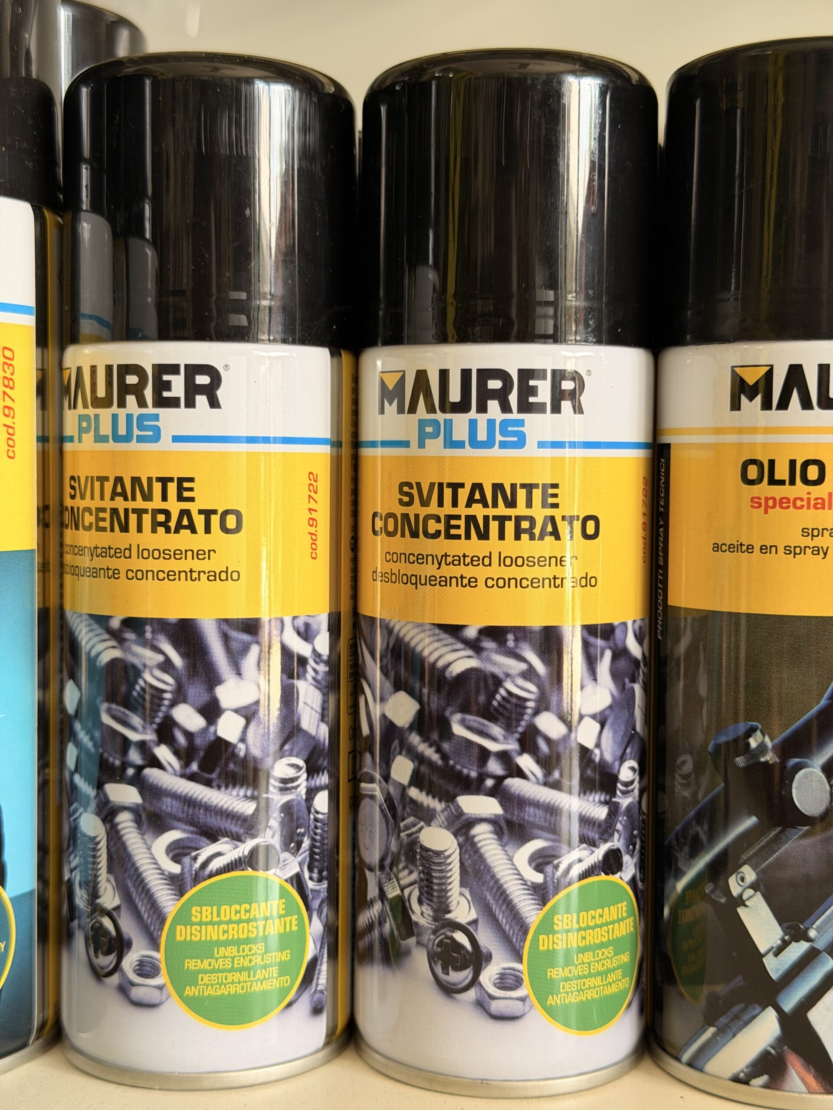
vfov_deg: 39.7
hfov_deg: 30.3
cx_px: 416
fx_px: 1540
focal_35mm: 48
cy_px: 555
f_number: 1.78
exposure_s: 1/73
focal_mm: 6.76
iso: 100
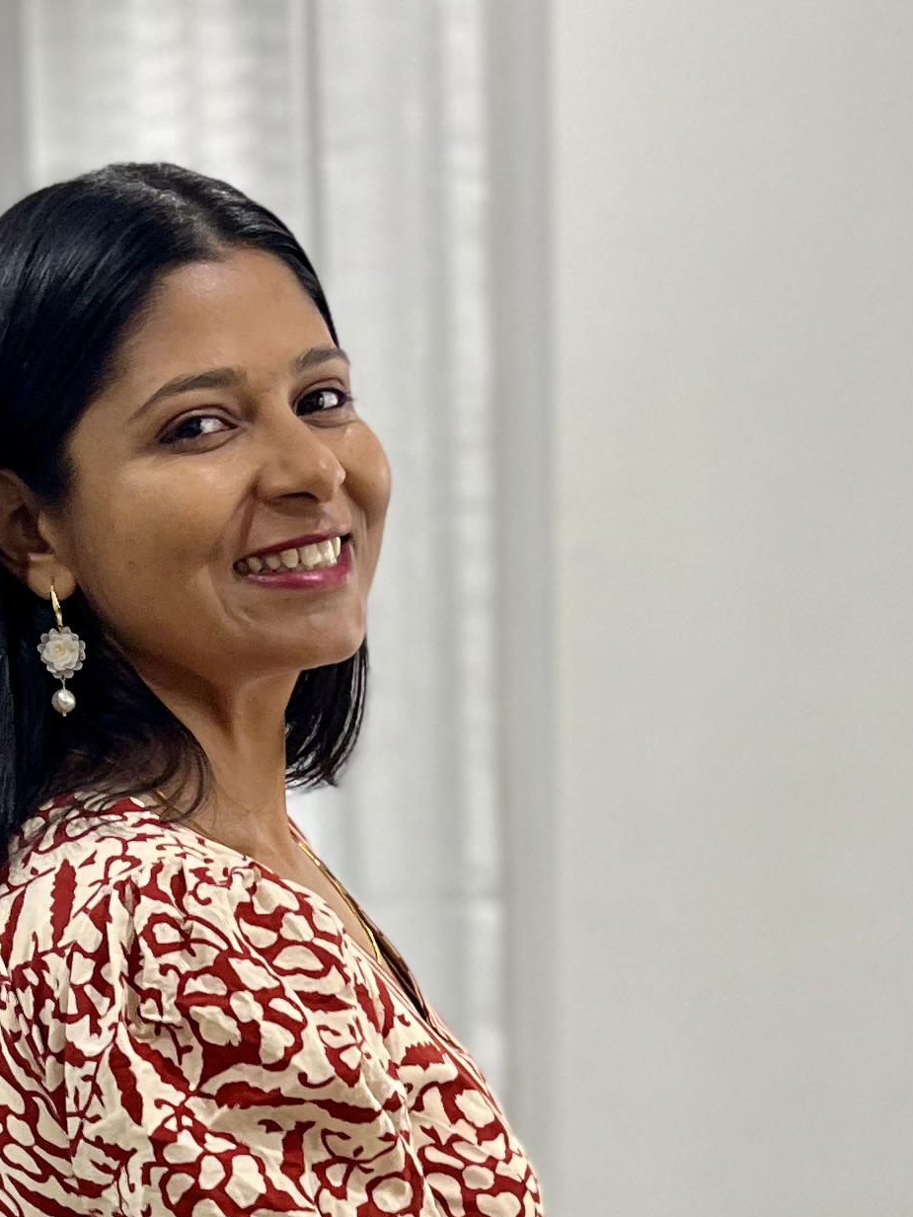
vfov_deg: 21.6
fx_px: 2989
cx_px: 565
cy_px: 1413
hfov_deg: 17.3
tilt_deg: -14.0
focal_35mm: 85
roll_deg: -0.2
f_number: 1.6
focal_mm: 5.1
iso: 125
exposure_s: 1/50
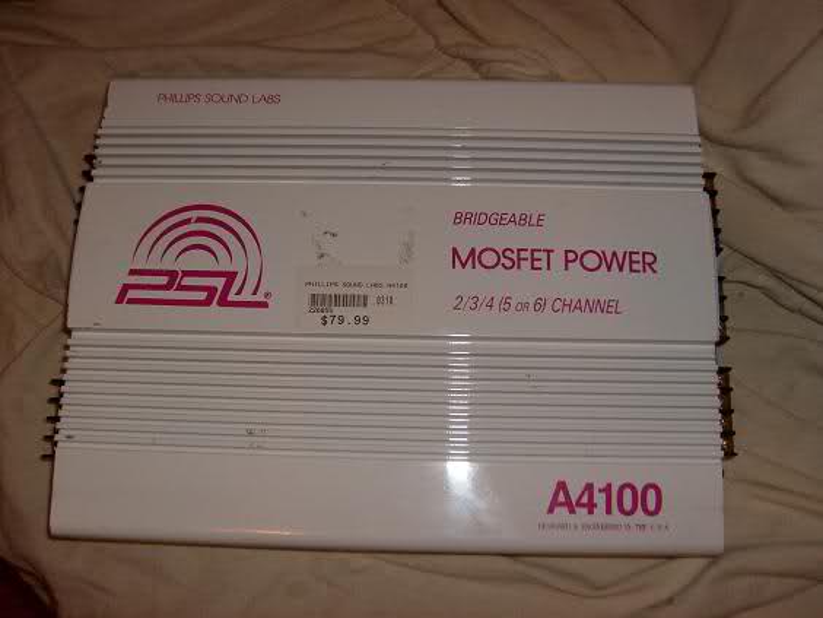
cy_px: 309
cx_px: 412
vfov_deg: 40.7
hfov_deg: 52.6
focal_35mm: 35
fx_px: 832
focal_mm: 5.8
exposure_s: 1/45
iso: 100
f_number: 2.8
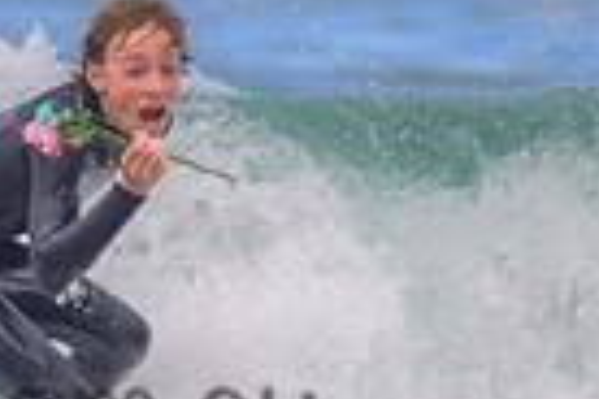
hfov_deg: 0.7
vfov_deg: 0.5
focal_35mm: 3028
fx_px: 50379
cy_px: 371
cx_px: -143
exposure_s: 1/1250
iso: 1600
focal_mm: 720
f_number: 11
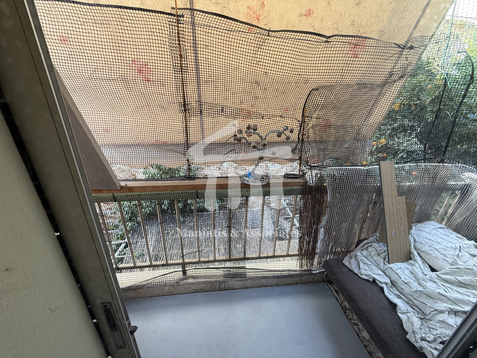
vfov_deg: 85.7
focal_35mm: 14
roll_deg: -0.6
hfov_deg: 102.1
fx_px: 193
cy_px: 179
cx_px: 238
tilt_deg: -22.1
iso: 100
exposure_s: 1/99
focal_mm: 2.22
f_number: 2.2
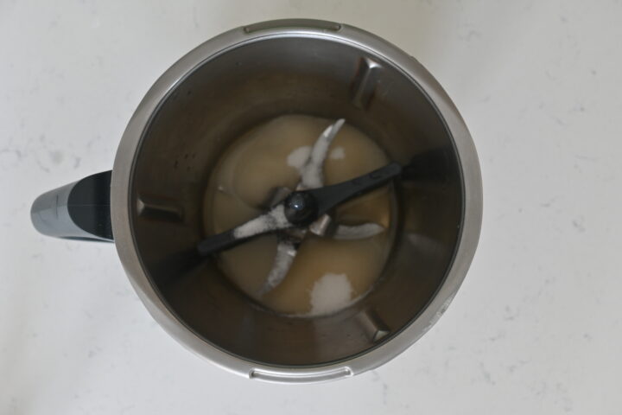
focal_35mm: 47
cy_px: 208
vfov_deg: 28.5
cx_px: 311
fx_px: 816
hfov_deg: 41.7
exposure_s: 1/10
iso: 140
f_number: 5.6
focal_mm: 31.5
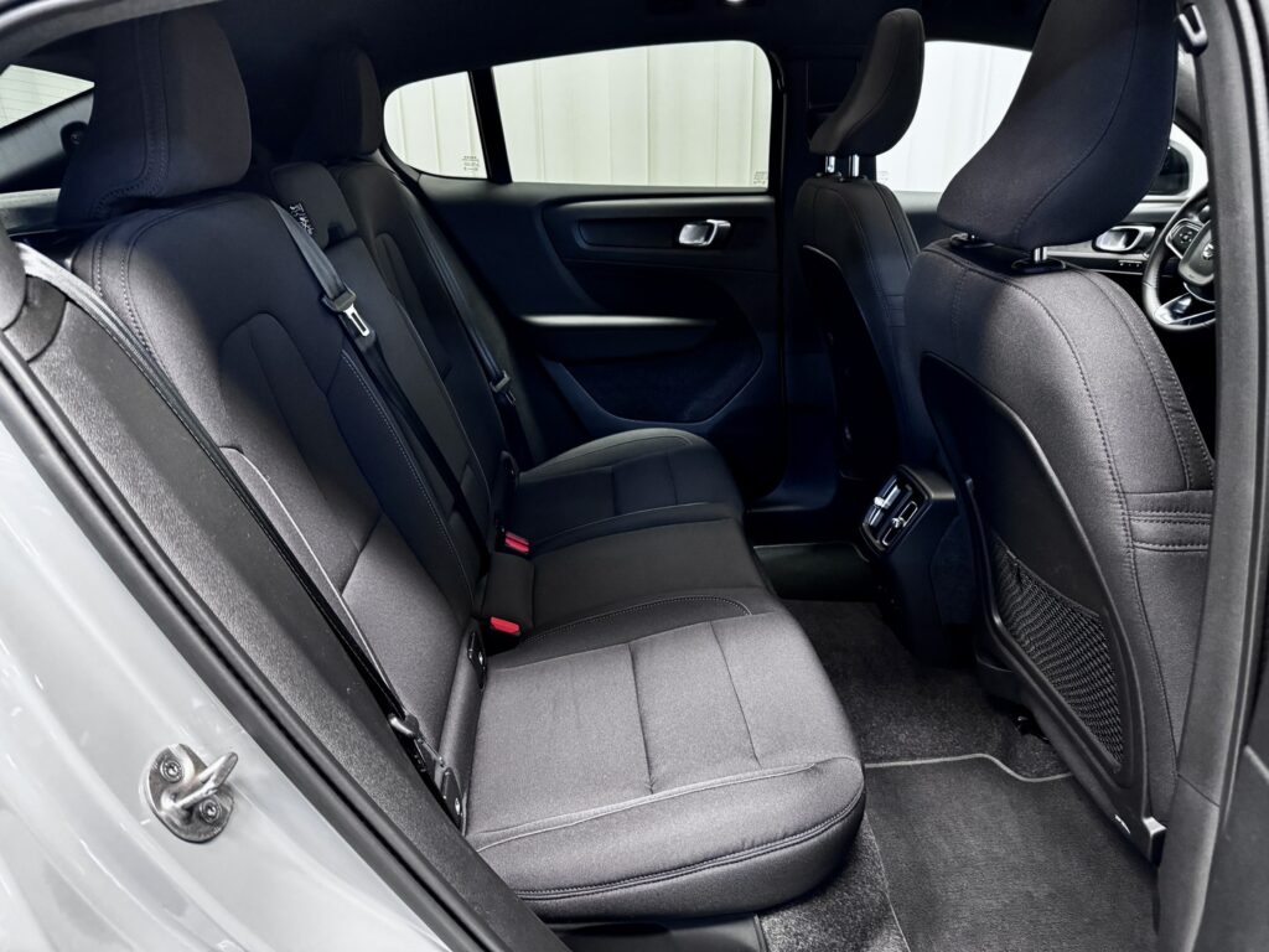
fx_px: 880
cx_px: 634
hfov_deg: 71.6
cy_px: 476
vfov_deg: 56.8
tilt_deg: -21.5
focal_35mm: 24
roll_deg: +0.3
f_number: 1.78
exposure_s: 1/36
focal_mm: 6.76
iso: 800
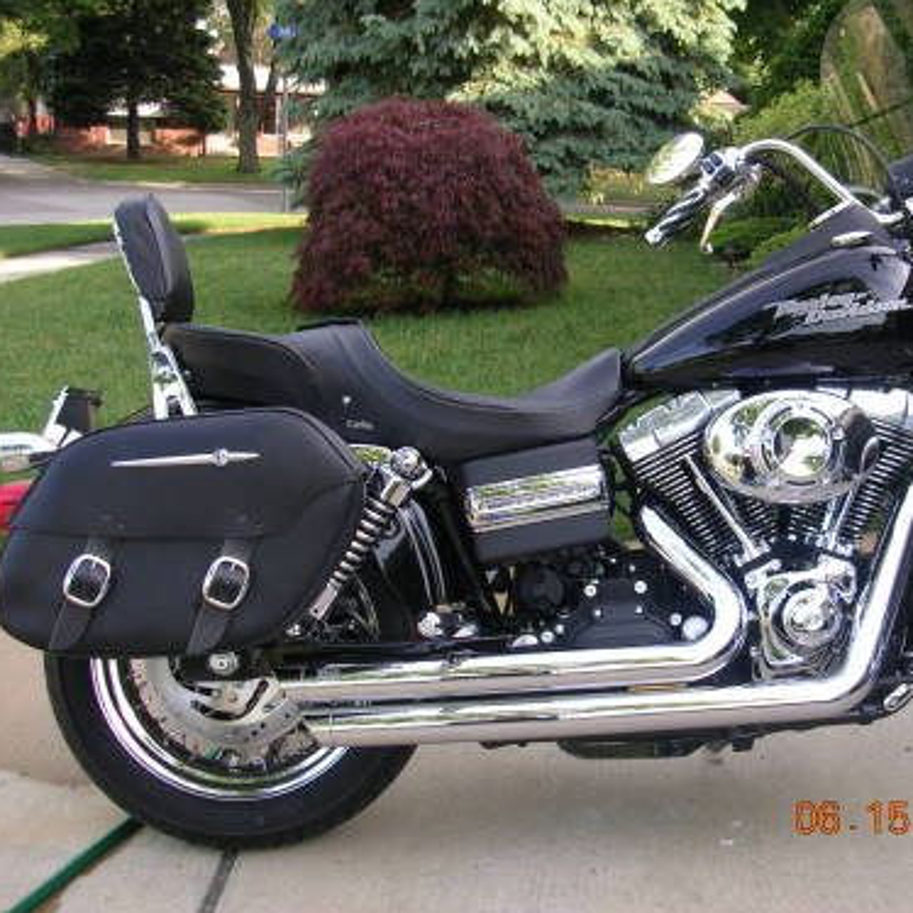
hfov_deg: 36.4
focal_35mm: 46
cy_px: 447
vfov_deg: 36.8
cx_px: 615
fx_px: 1373
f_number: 2.8
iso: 50
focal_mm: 5.8
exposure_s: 1/102
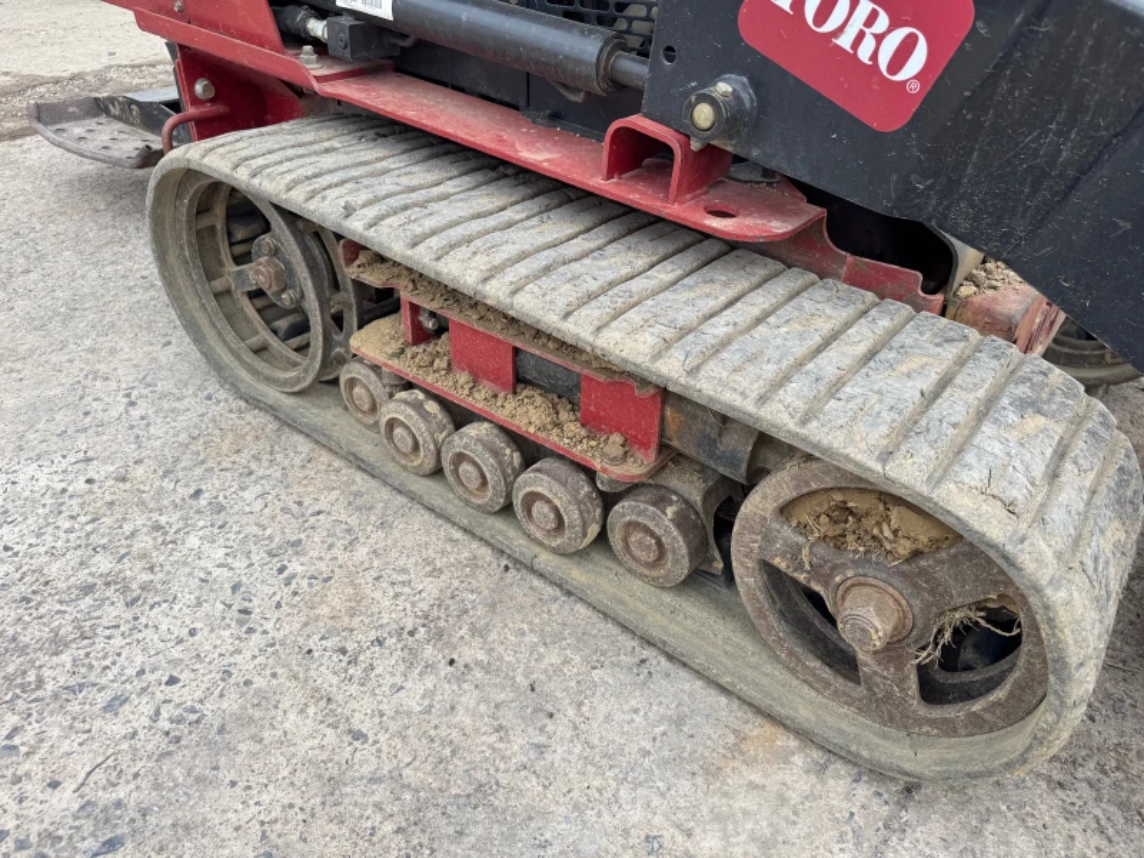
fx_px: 793
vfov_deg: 56.8
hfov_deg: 71.6
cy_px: 429
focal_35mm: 24
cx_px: 572
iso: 80
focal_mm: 6.76
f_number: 1.78
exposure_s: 1/925
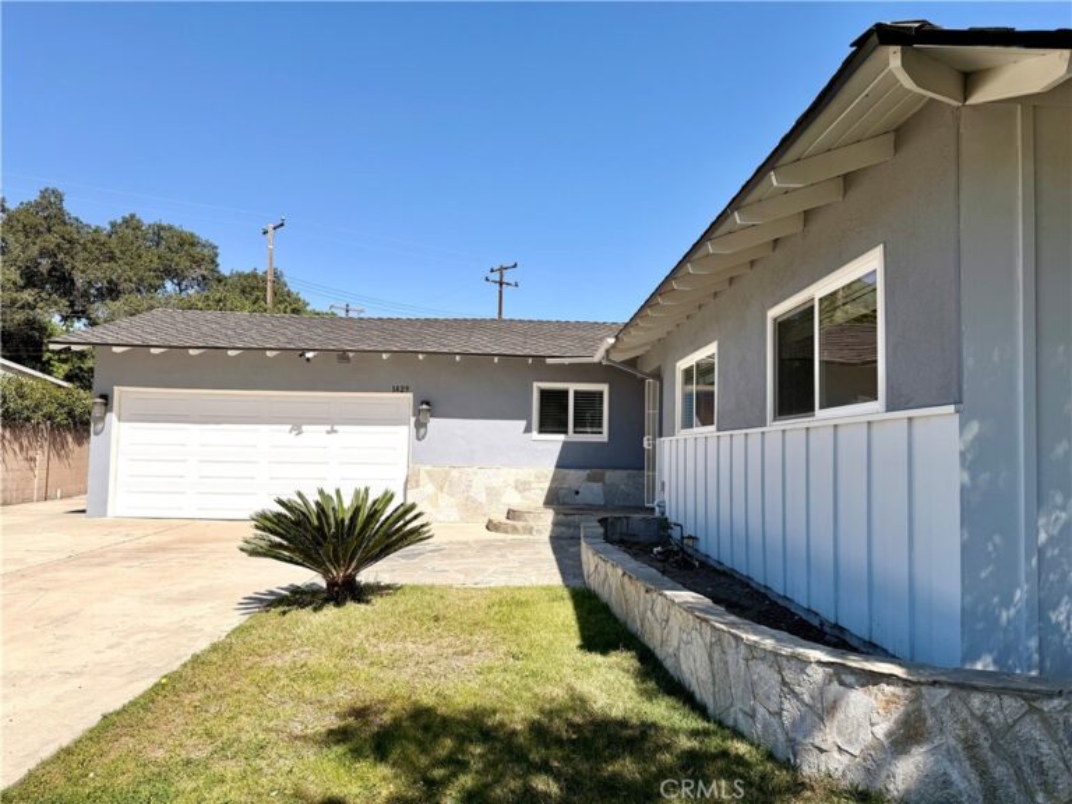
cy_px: 402
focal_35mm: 24
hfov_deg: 71.6
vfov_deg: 56.8
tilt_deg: +3.5
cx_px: 536
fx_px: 743
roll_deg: -1.0
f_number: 1.78
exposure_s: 1/4975
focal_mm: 6.76
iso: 80
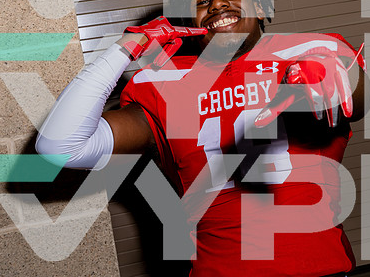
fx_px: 983
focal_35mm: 92
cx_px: 225
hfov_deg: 21.3
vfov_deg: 16.0
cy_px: 86
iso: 100
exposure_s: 1/250
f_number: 8
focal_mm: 61
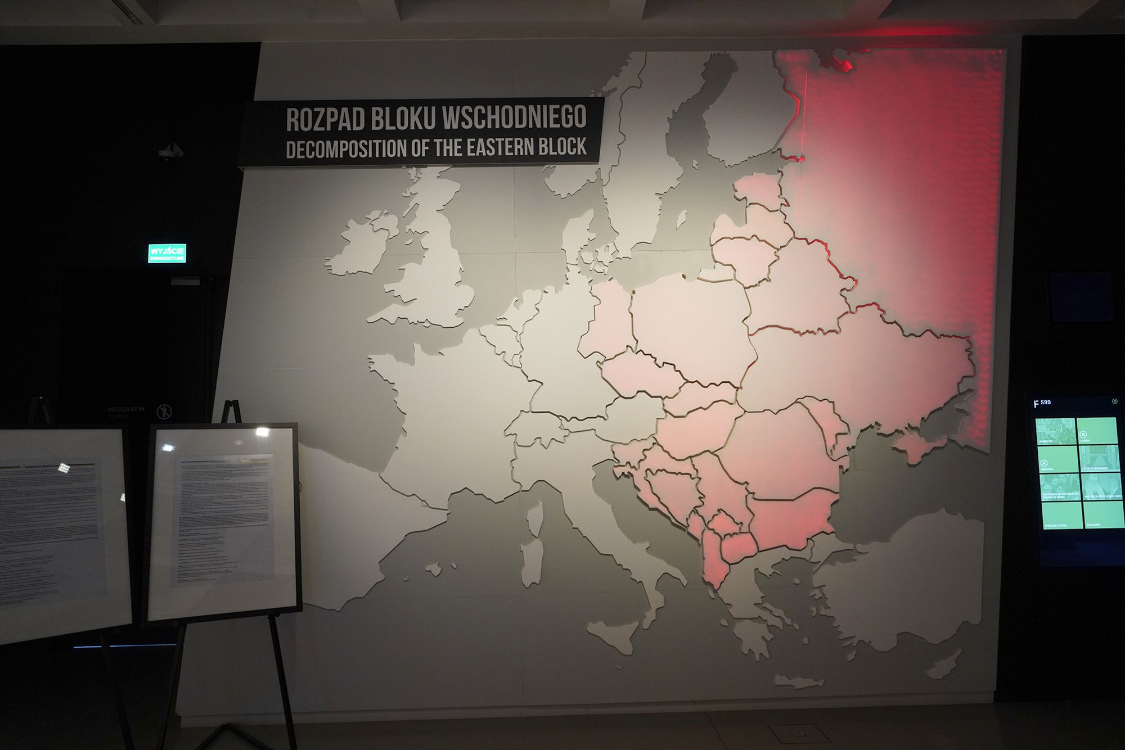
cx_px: 562
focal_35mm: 24
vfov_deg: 53.1
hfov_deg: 73.7
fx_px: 750
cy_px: 375
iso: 3200
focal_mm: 24
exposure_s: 1/80
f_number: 8
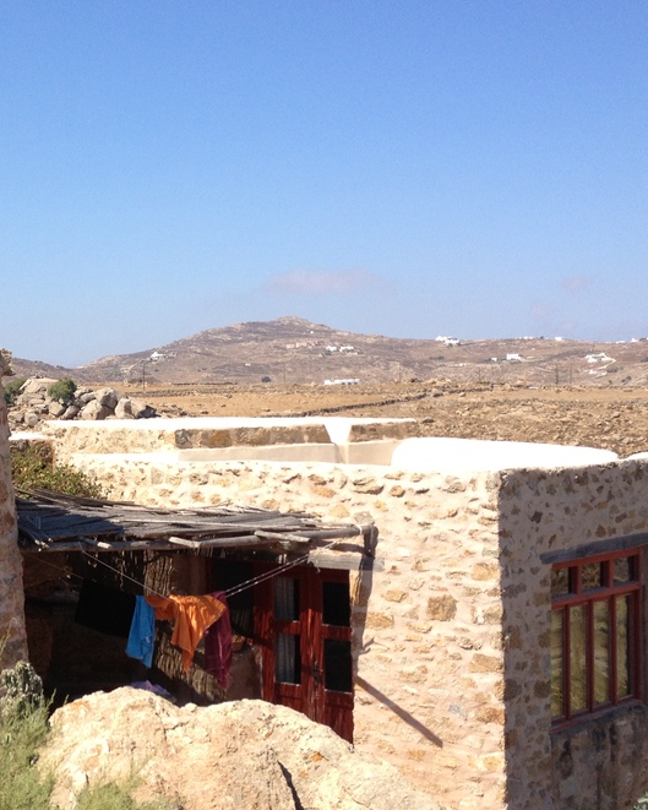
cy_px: 478
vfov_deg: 30.4
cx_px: 71
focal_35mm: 62
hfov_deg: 24.0
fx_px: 1486
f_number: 2.4
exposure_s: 1/1381
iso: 50
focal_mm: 4.28
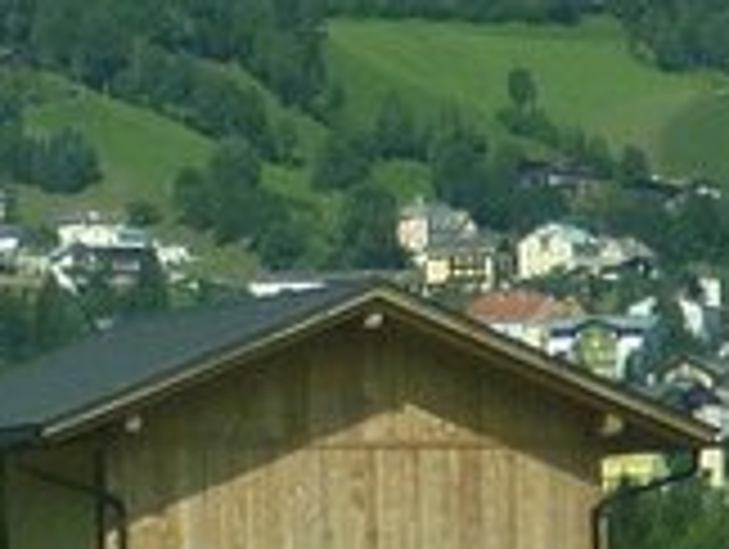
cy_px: -954
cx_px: -752
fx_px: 8921
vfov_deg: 3.5
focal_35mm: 423
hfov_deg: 4.6
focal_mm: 9.8
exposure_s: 1/500
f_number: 4.9
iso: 125
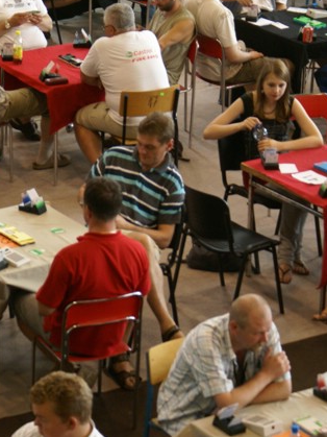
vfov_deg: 11.7
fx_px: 2130
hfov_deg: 8.7
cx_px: 36
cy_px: 195
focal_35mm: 169
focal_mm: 70
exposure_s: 1/30
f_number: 5.6
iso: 400
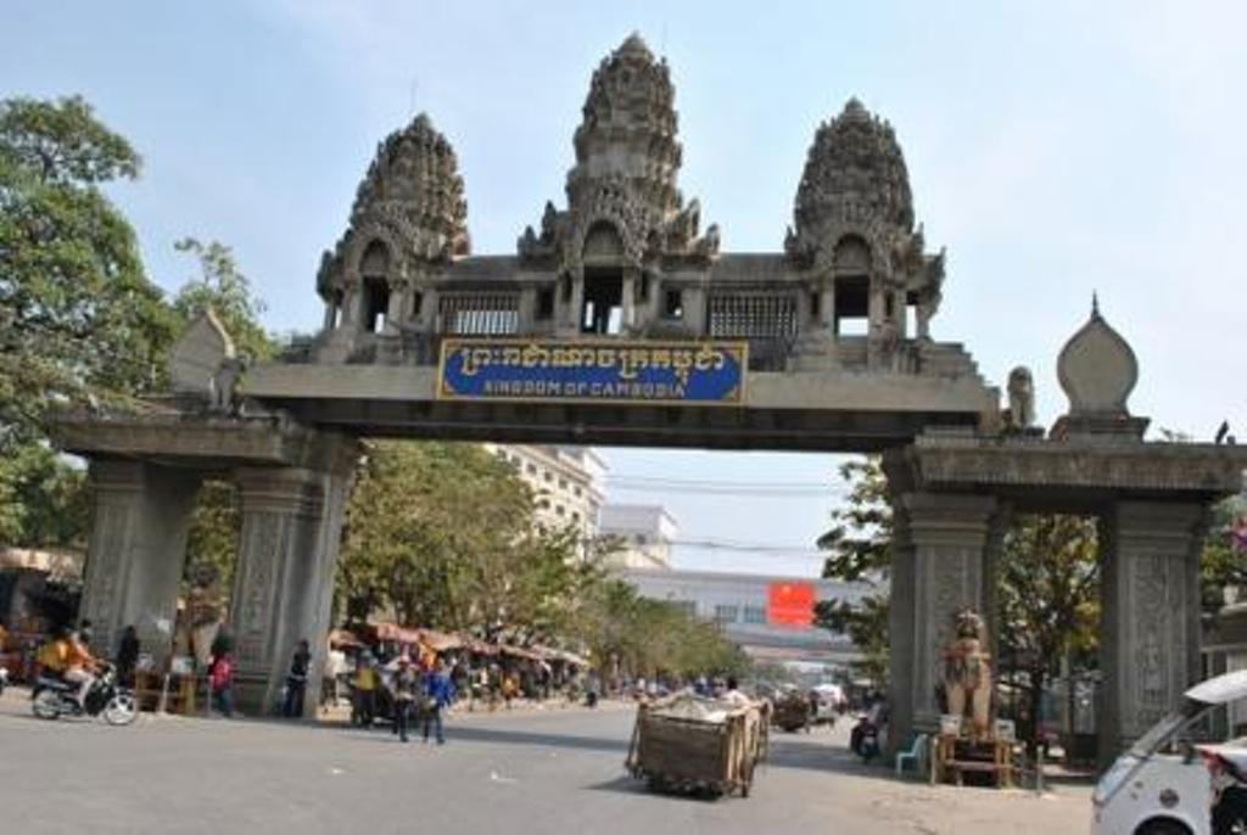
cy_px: 418
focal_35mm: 33
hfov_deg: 57.2
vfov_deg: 40.1
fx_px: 1145
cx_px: 624
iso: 100
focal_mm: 22
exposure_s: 1/250
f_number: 8
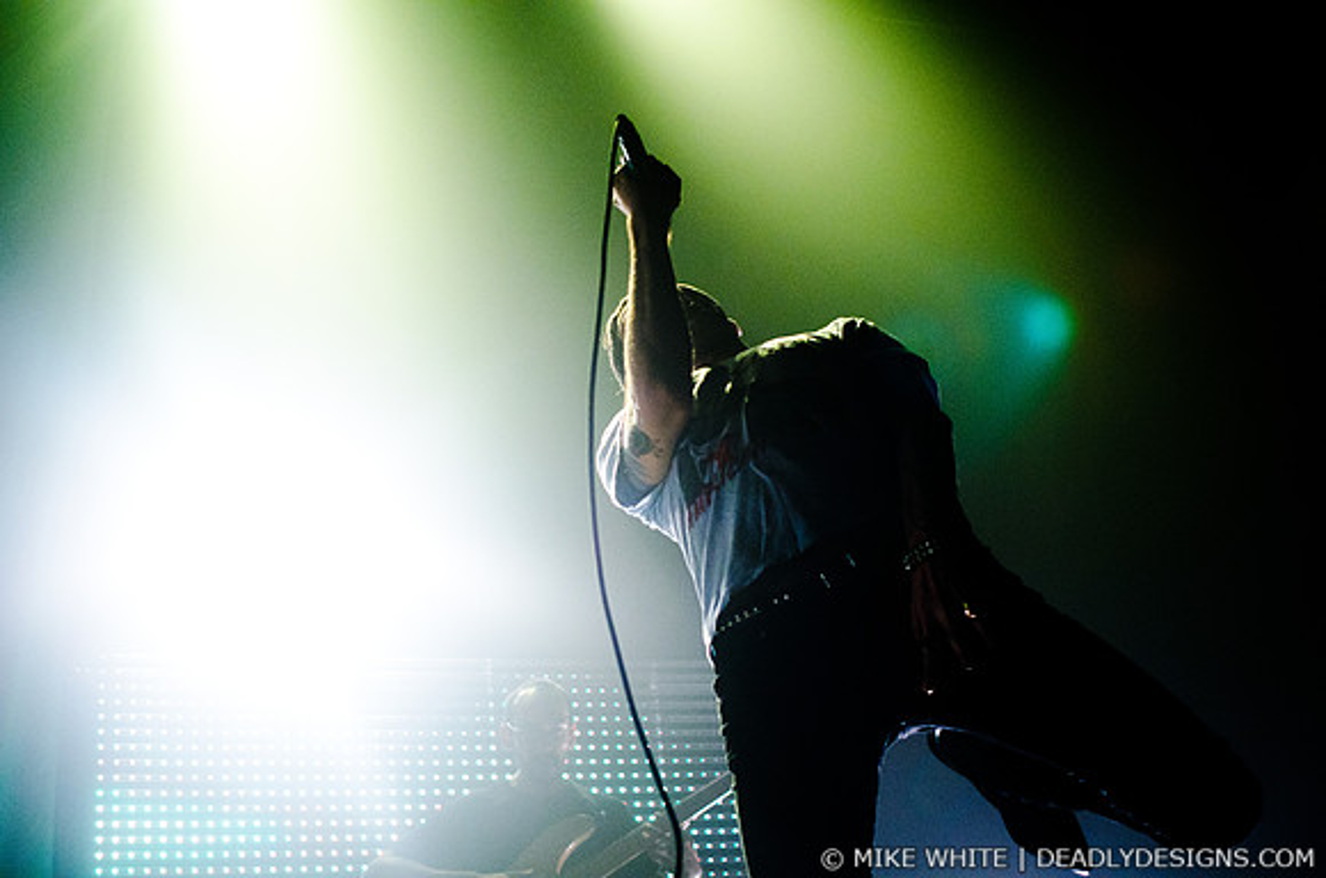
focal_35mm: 52
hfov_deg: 37.9
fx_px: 1930
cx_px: 663
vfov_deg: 25.6
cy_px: 439
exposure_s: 1/400
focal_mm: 35
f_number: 3.8
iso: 3200
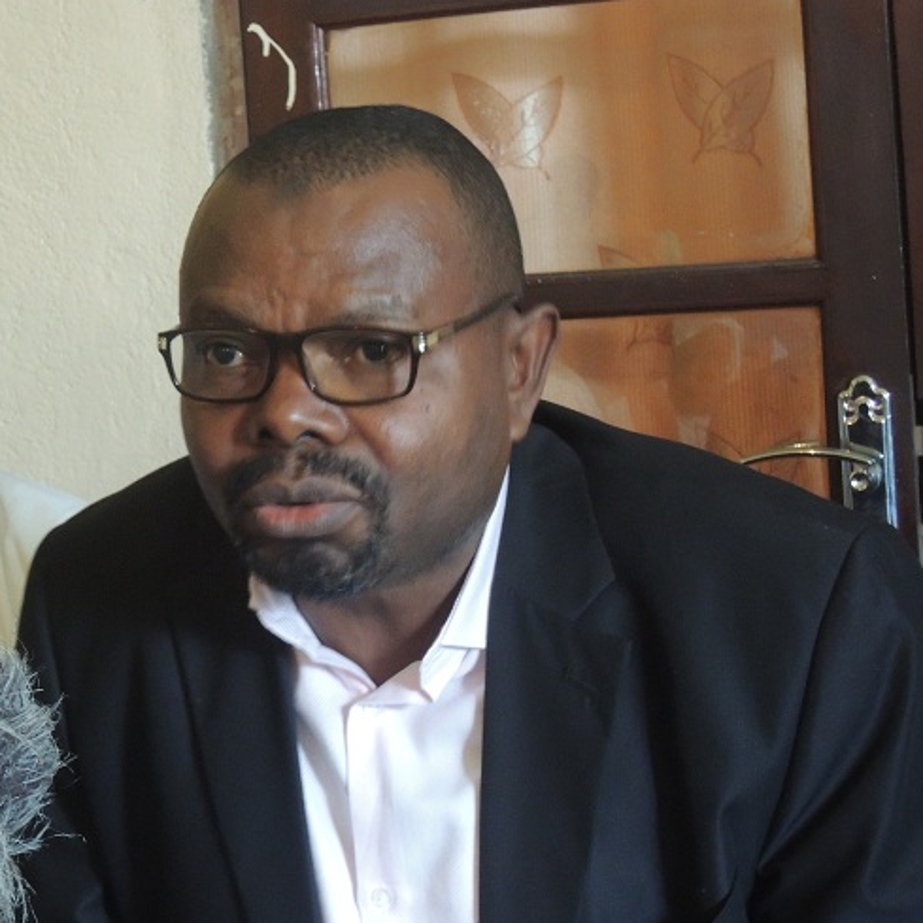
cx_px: 264
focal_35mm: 84
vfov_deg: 20.6
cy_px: 496
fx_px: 2534
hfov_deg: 20.5
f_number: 3.7
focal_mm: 11.1
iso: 800
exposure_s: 1/10
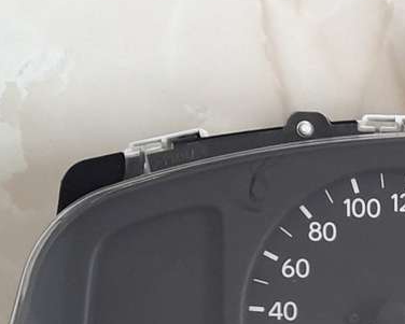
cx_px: 578
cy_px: 380
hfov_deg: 19.1
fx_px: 1079
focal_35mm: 90
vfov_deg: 16.4
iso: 40
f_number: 1.9
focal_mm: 3.7
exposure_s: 1/50
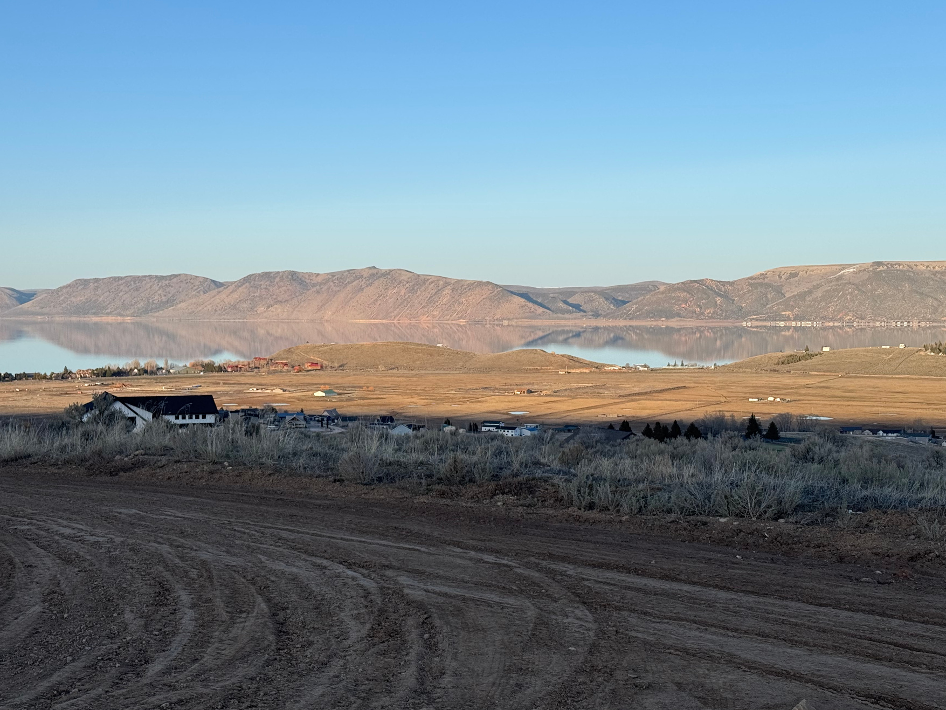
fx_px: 1531
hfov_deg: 34.3
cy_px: 343
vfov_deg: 26.1
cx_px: 426
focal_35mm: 56
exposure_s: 1/2611
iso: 64
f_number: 1.78
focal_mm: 6.76
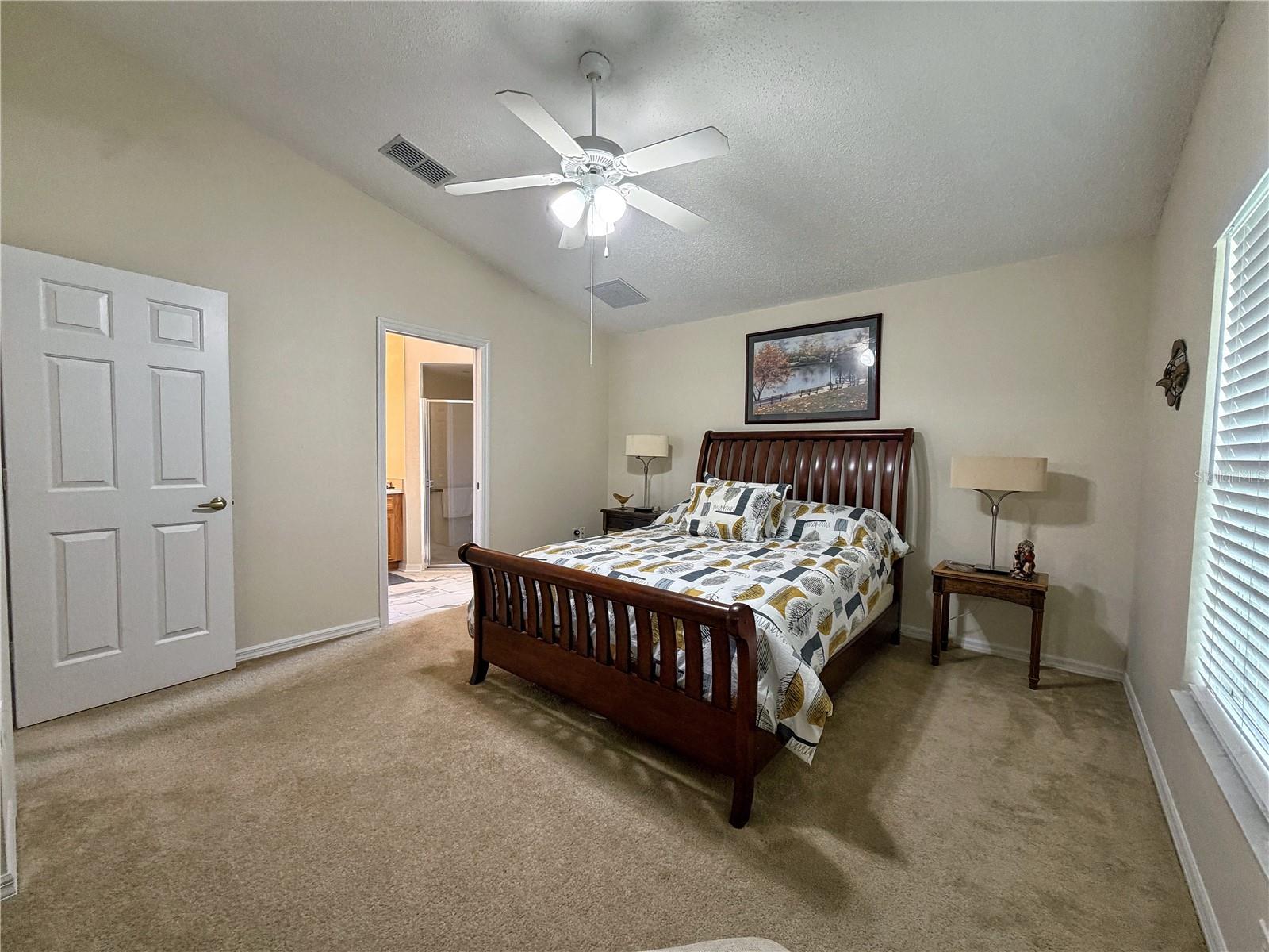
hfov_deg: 102.1
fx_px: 513
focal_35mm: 14
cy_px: 476
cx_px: 634
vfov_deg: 85.7
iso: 250
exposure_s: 1/60
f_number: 2.2
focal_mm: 2.22
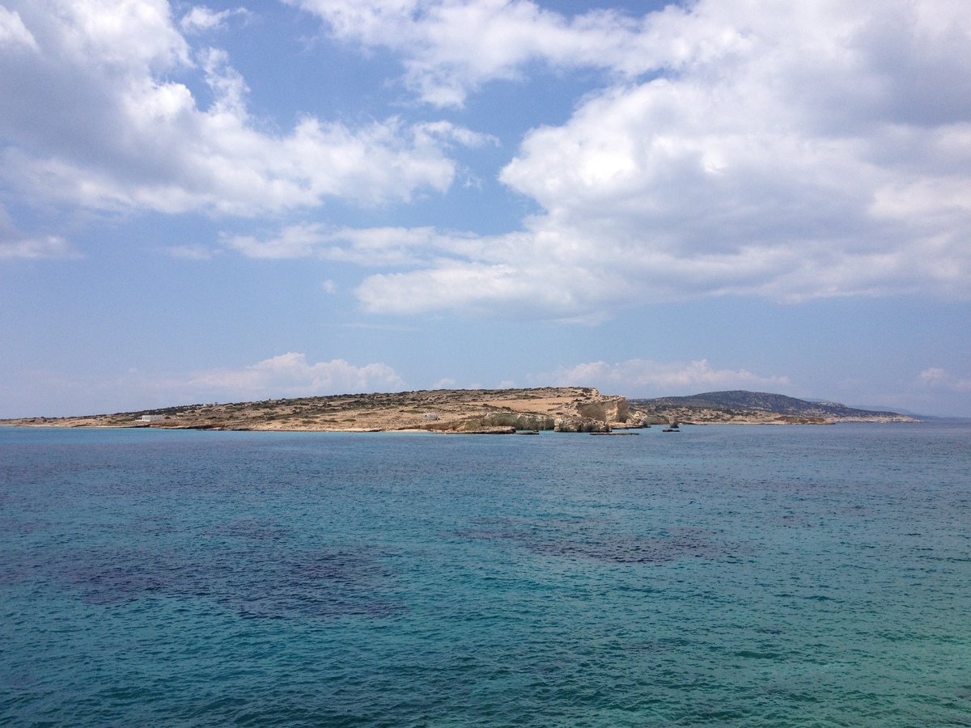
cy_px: 364
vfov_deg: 40.7
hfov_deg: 52.6
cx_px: 486
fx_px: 982
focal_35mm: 35
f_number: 2.4
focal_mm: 4.28
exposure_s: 1/3460
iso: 50
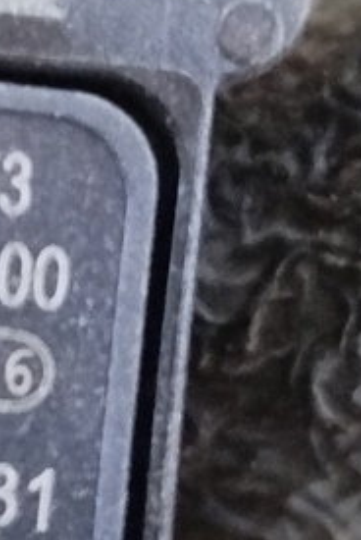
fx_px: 2610
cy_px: 320
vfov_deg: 11.8
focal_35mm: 174
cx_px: -179
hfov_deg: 7.8
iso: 640
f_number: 1.7
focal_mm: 5.31
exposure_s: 1/17
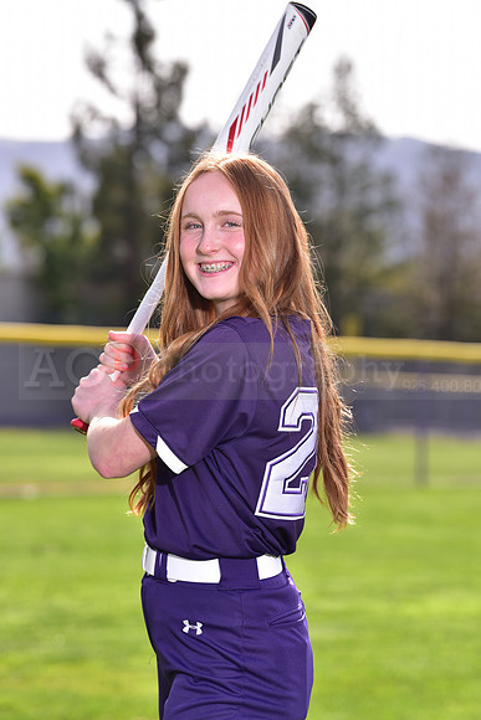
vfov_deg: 12.8
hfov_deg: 8.6
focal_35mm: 160
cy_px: 360
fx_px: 3205
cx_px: 240
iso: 80
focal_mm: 160
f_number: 5.6
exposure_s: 1/250
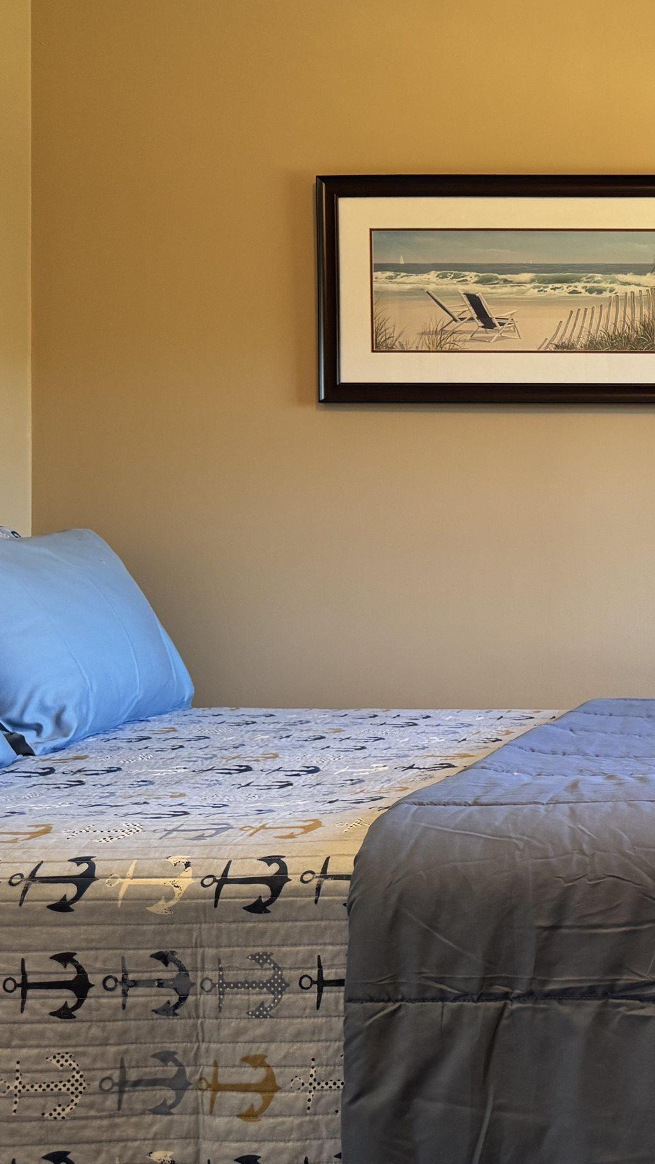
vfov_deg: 46.4
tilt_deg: +0.2
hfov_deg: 24.3
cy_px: 569
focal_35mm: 44
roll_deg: +0.5
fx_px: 1359
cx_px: 808
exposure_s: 1/60
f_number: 1.78
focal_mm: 6.76
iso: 160
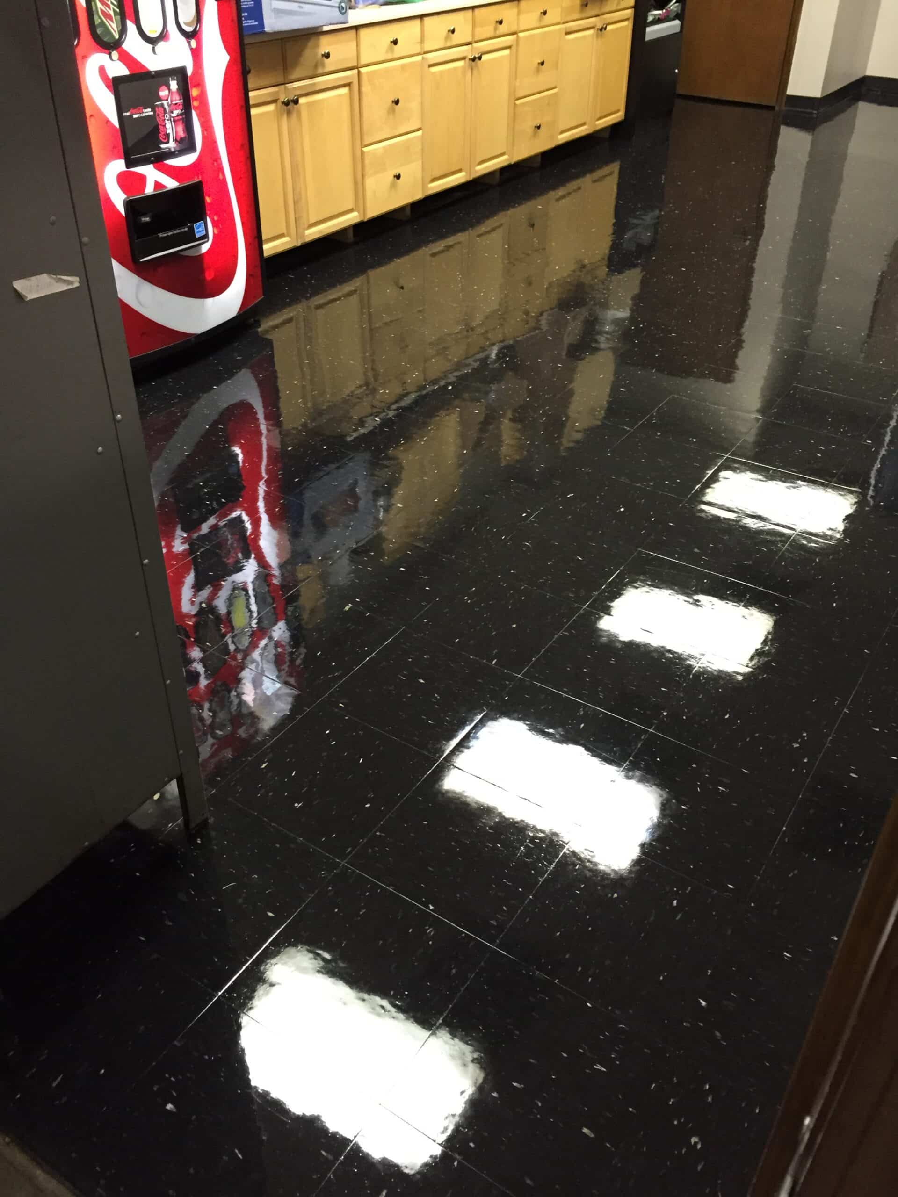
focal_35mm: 29
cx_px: 449
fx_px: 1003
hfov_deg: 48.2
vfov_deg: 61.7
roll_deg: -0.6
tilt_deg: -34.9
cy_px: 598
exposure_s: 1/24
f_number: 2.2
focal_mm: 4.15
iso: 250
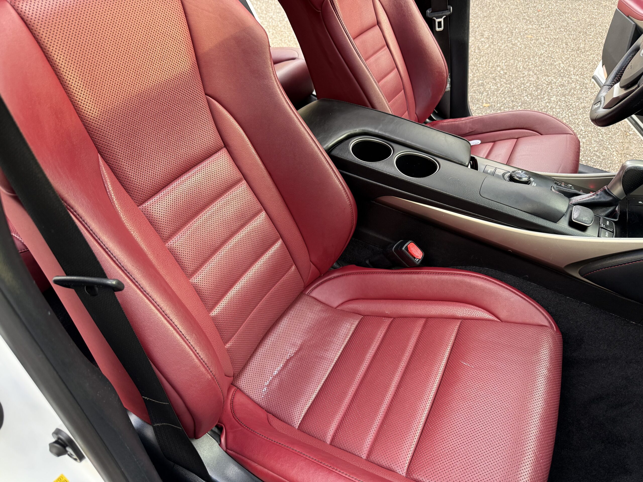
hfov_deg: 71.6
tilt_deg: -40.7
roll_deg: -5.3
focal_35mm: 24
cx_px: 322
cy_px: 241
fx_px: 446
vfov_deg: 56.8
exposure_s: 1/75
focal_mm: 6.76
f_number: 1.78
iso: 200
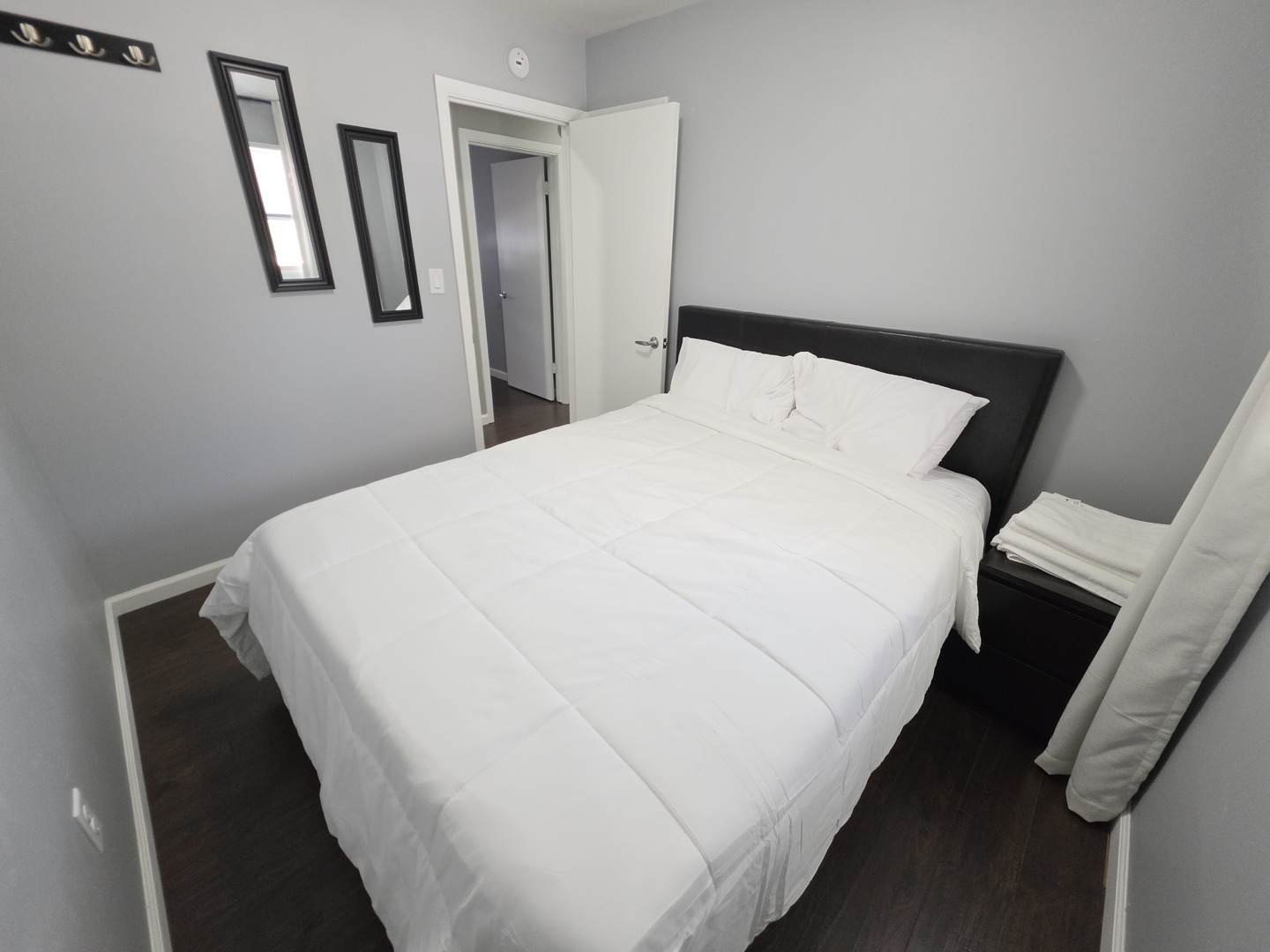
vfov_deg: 89.9
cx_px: 635
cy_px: 476
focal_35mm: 13
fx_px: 477
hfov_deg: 106.2
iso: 320
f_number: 1.9
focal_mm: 2.2
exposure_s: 1/120
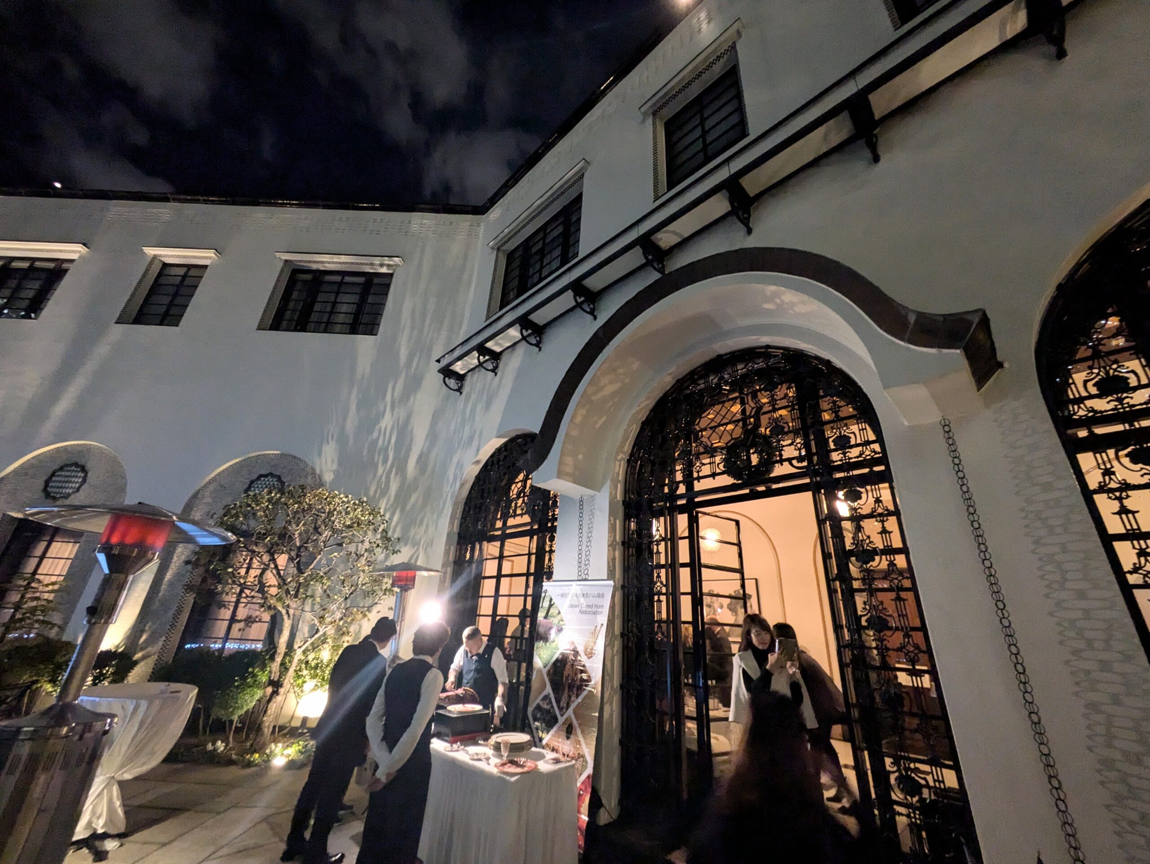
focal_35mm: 14
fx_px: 465
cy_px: 432
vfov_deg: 85.7
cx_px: 575
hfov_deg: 102.0
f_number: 2.2
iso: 935
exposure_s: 1/25
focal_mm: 1.83
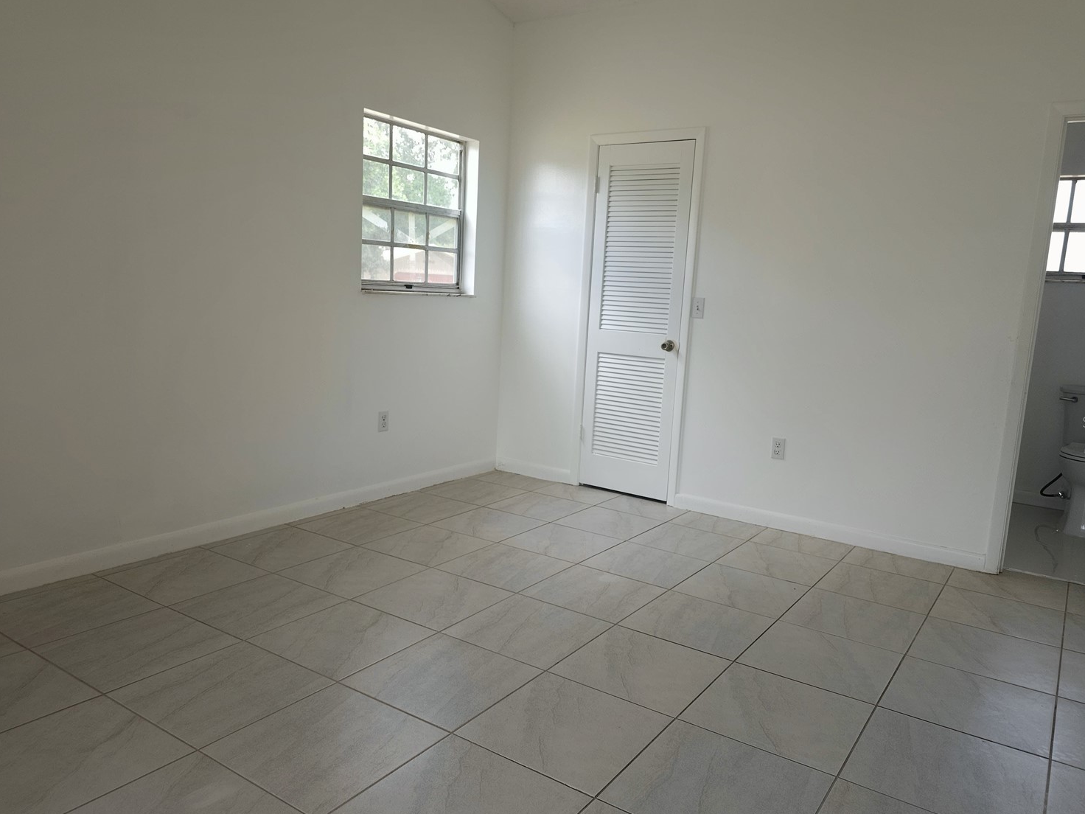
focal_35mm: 25
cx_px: 562
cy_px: 422
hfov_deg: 69.4
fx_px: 784
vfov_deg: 54.9
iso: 32
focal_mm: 6.3
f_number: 1.7
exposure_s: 1/60
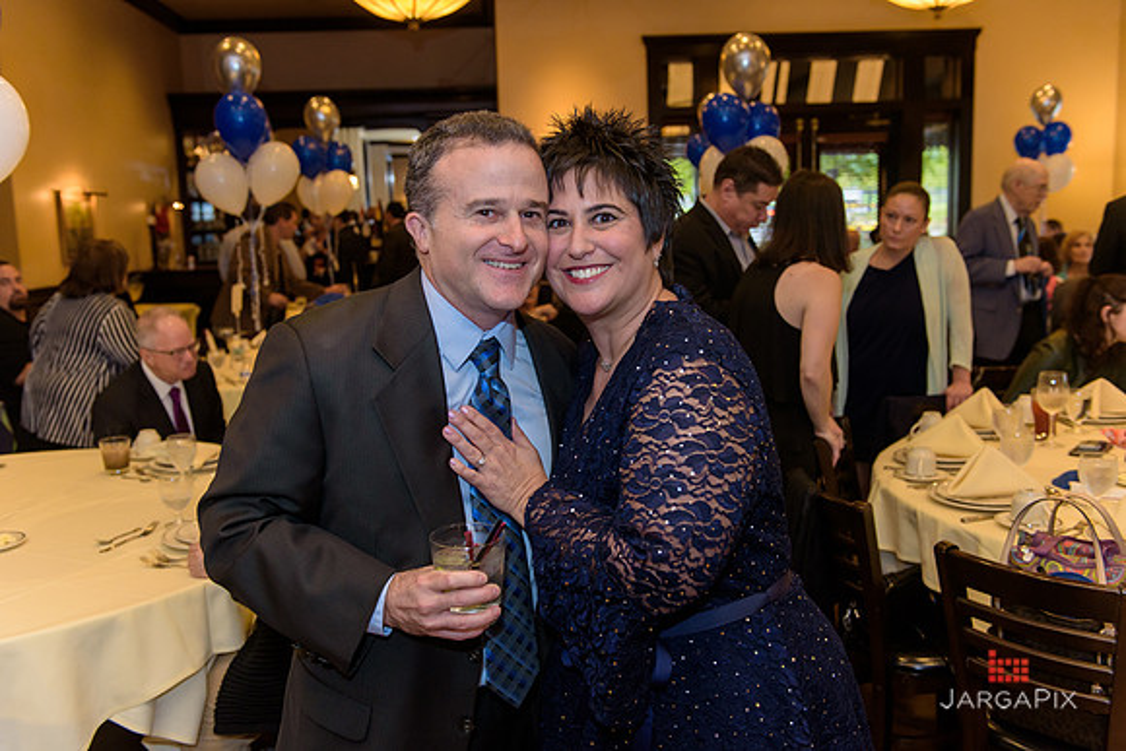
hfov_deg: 55.8
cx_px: 563
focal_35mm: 34
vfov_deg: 38.9
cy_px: 376
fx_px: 1064
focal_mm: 34
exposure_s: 1/125
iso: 1600
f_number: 3.2
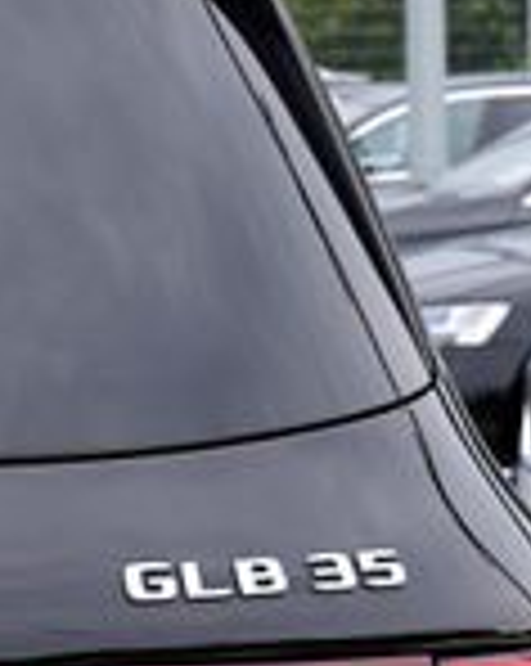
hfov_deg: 7.5
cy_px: 803
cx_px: -657
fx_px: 3858
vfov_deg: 9.7
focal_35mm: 196
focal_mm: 30
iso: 100
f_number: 5
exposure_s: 1/100
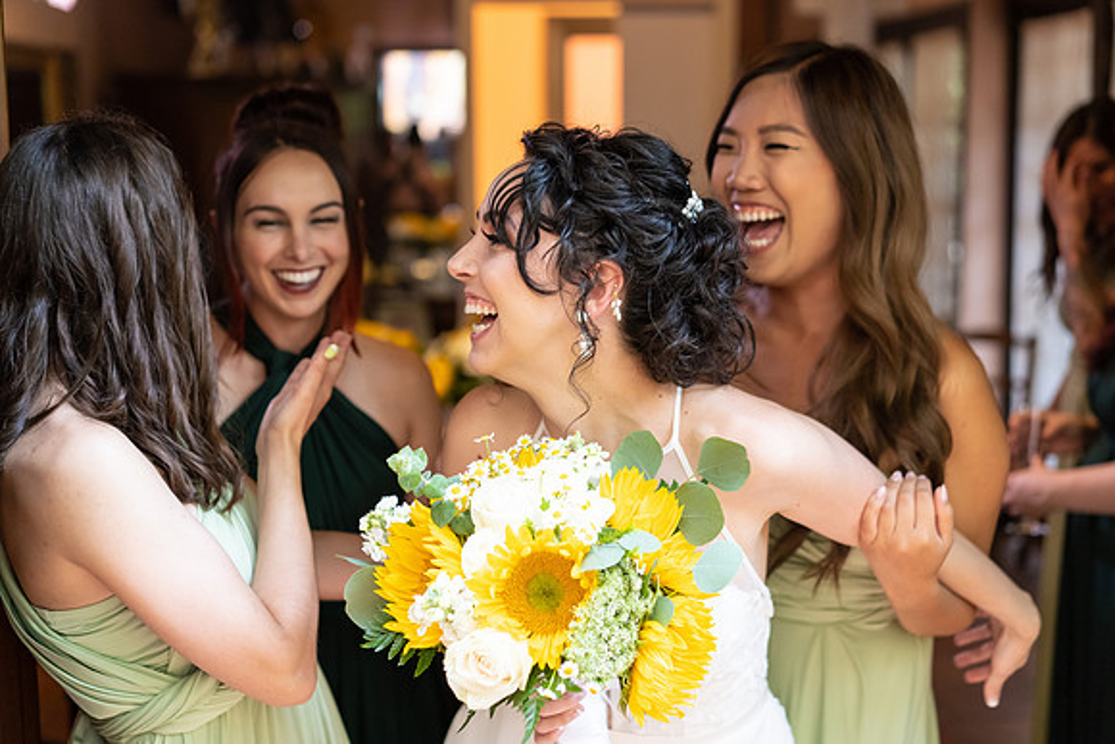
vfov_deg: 24.6
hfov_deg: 36.2
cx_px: 558
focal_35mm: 55
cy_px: 372
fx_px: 1704
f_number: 2.5
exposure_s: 1/160
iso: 320
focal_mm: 55
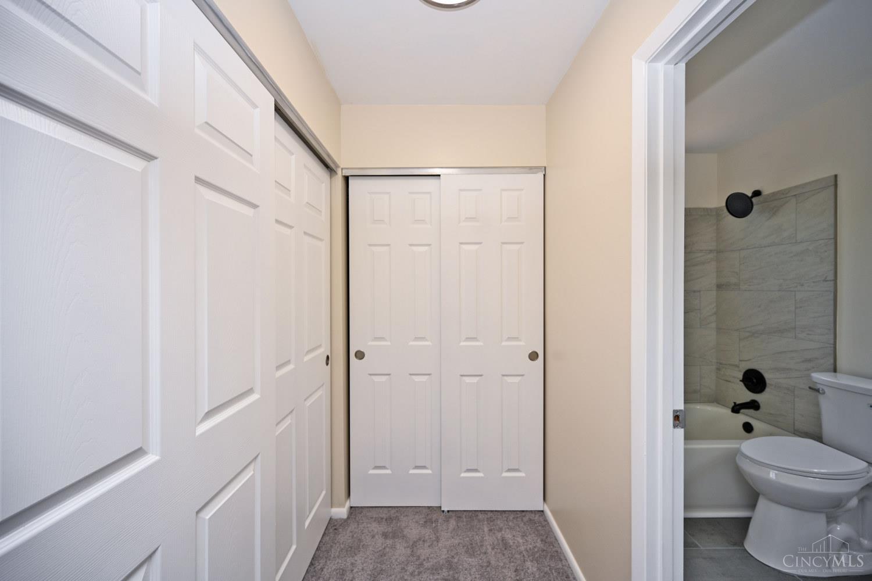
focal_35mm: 14
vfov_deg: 81.2
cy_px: 290
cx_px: 436
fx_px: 339
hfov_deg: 104.3
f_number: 5
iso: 200
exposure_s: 1/100
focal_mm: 14
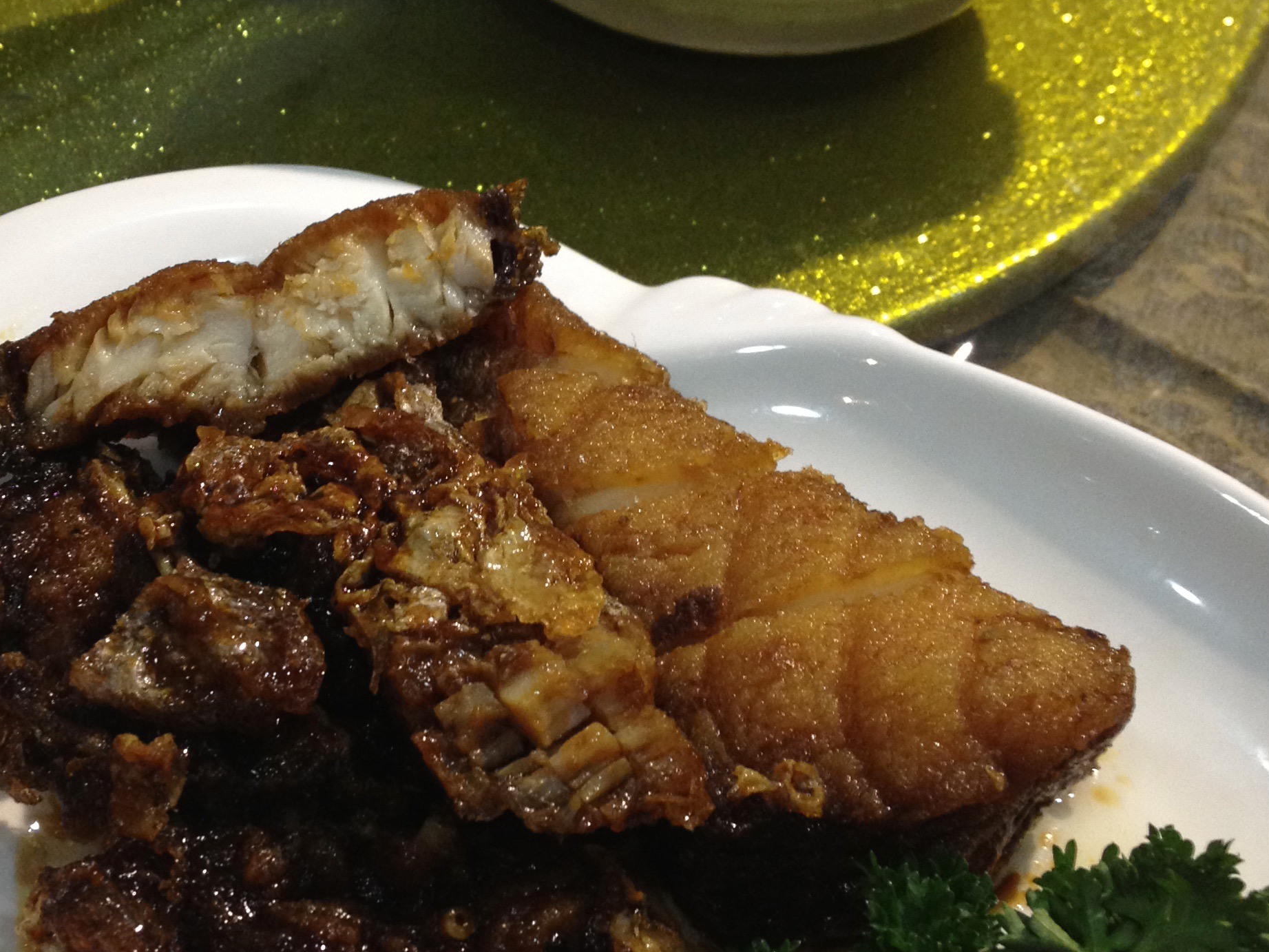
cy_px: 457
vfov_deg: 23.6
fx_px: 2273
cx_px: 446
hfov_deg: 31.0
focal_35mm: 62
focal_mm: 4.28
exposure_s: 1/20
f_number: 2.4
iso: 160
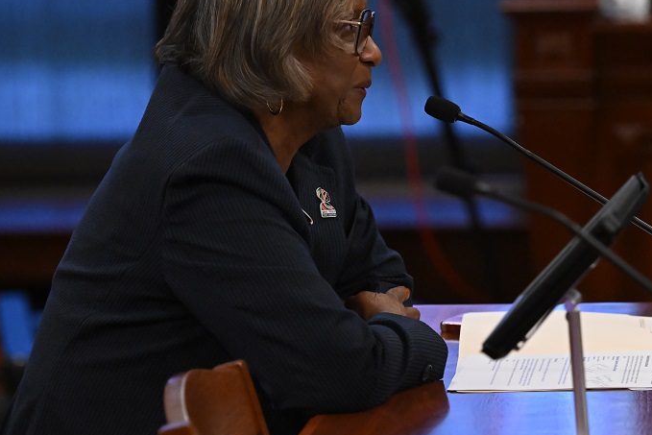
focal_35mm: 265
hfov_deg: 7.8
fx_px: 4800
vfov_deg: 5.2
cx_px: 466
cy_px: 234
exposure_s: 1/320
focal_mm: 150
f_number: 3.5
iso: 6400
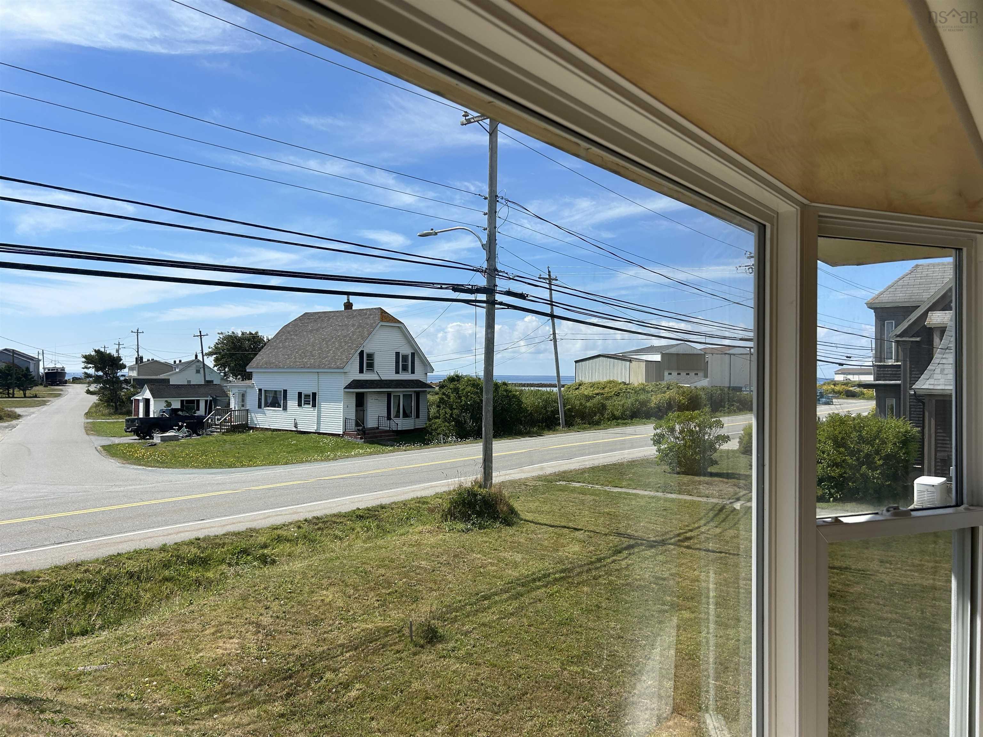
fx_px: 738
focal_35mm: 26
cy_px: 368
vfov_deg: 53.1
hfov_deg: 67.3
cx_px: 492
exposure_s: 1/4630
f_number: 1.5
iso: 50
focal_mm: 5.7
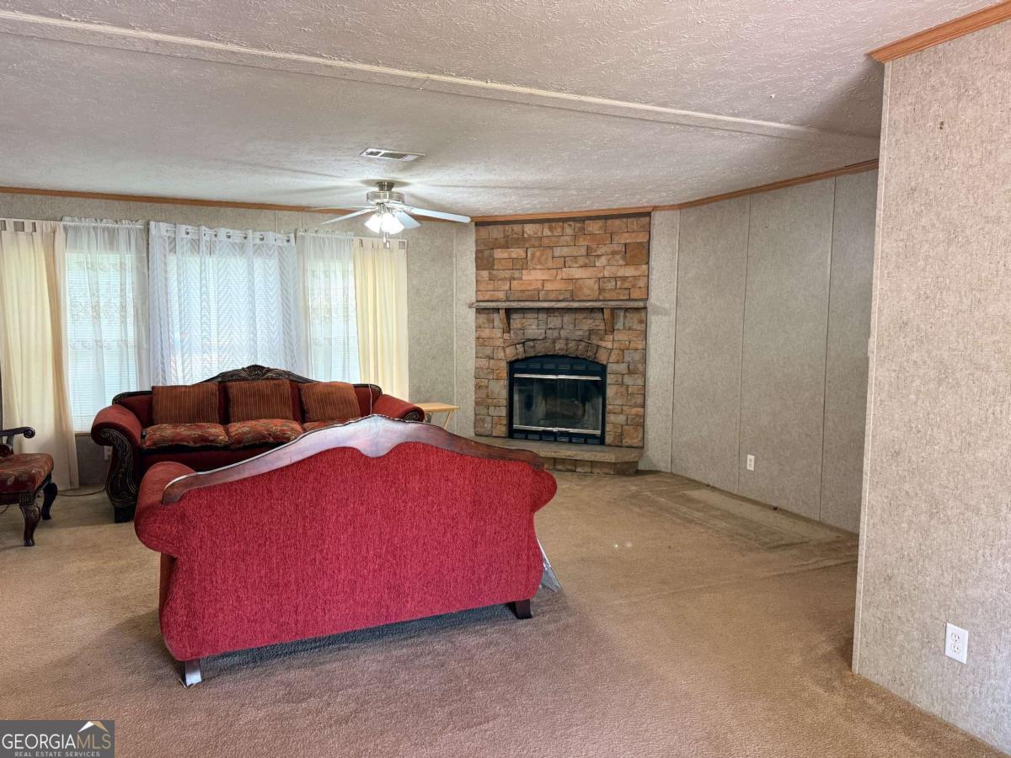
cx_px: 506
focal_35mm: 24
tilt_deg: -4.1
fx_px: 701
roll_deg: -0.2
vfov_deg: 56.8
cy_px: 379
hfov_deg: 71.6
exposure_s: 1/60
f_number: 1.78
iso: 200
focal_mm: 6.76
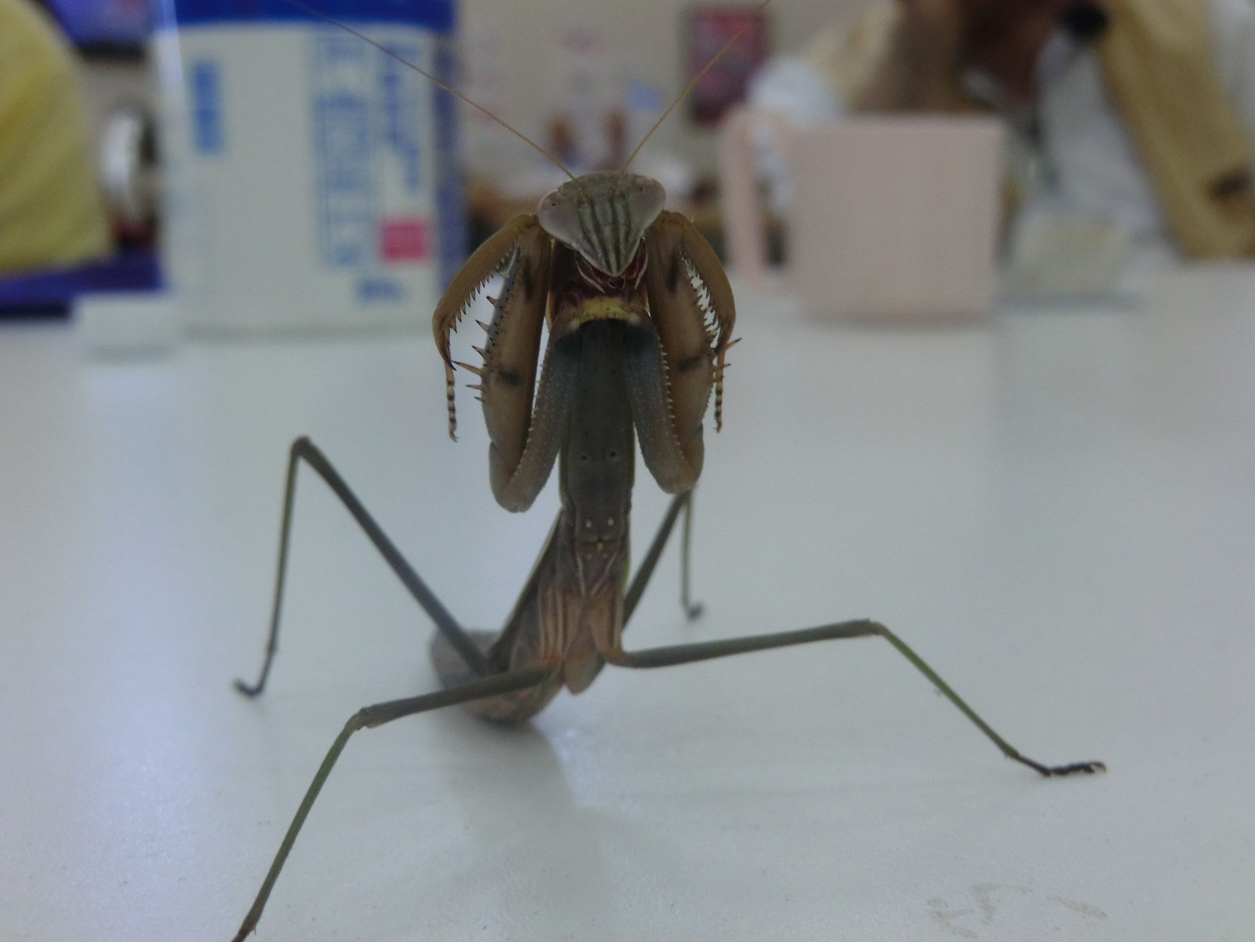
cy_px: 471
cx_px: 628
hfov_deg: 46.8
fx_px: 1450
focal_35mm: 40
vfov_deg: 36.0
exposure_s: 1/60
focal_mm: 7.1
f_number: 3.8
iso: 160
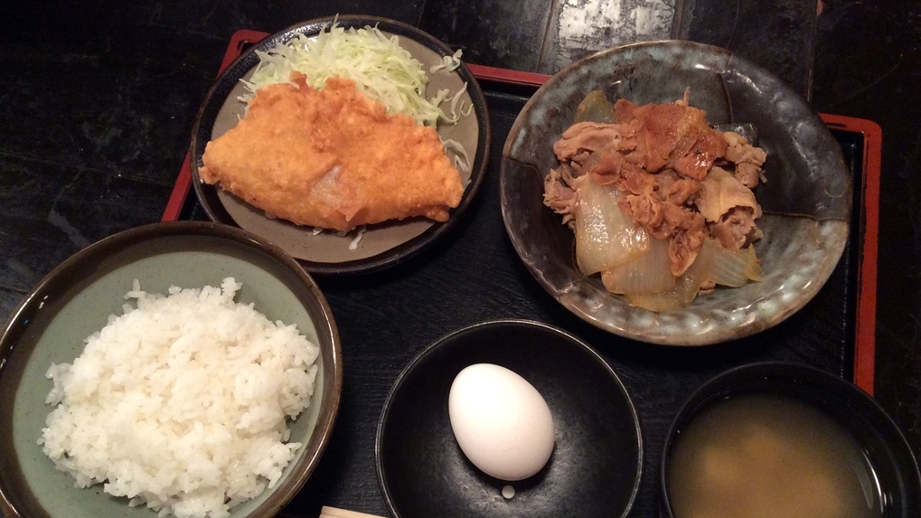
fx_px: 855
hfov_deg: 56.6
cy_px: 295
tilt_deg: -66.8
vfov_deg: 33.7
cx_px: 461
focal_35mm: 35
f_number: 2.4
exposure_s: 1/24
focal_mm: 3.3
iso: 250
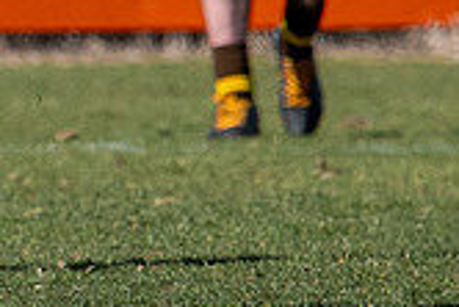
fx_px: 36879
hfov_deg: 0.7
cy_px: -231
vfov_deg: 0.5
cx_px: -434
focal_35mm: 2890
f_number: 5
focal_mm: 200
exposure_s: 1/1250
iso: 250
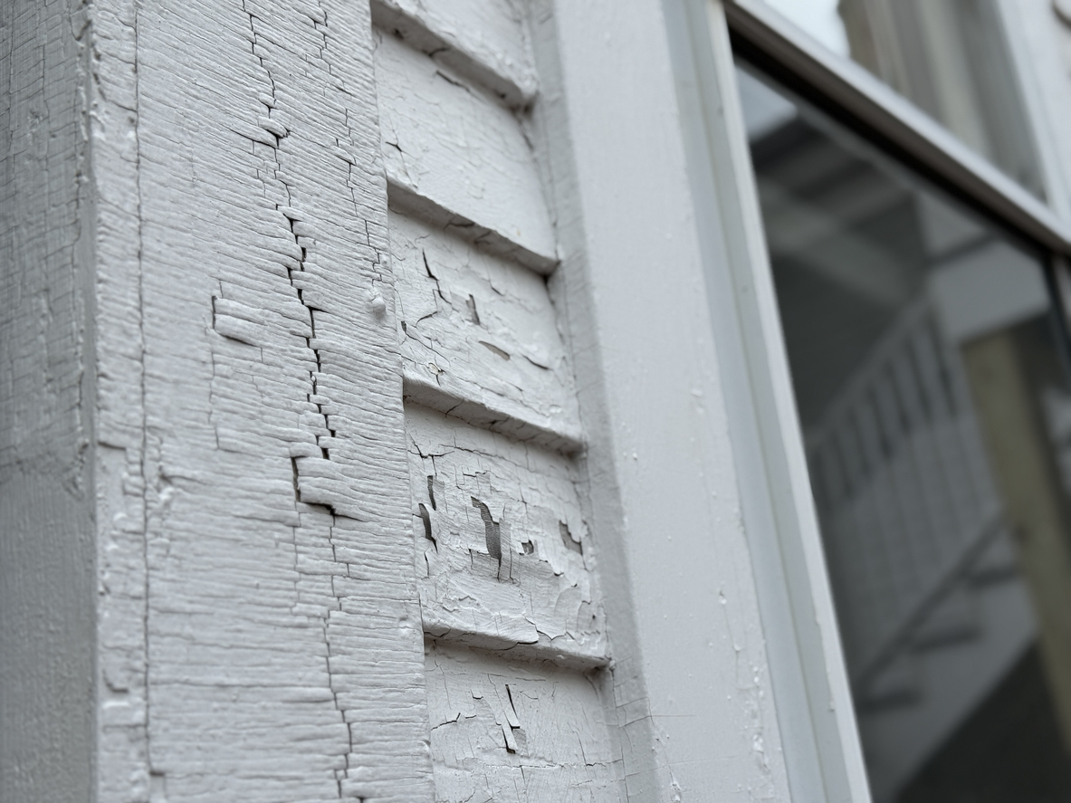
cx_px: 536
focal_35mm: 48
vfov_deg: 30.3
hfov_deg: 39.7
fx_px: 1485
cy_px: 402
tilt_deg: +22.8
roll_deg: +6.5
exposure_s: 1/1203
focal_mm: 6.76
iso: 64
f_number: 1.78
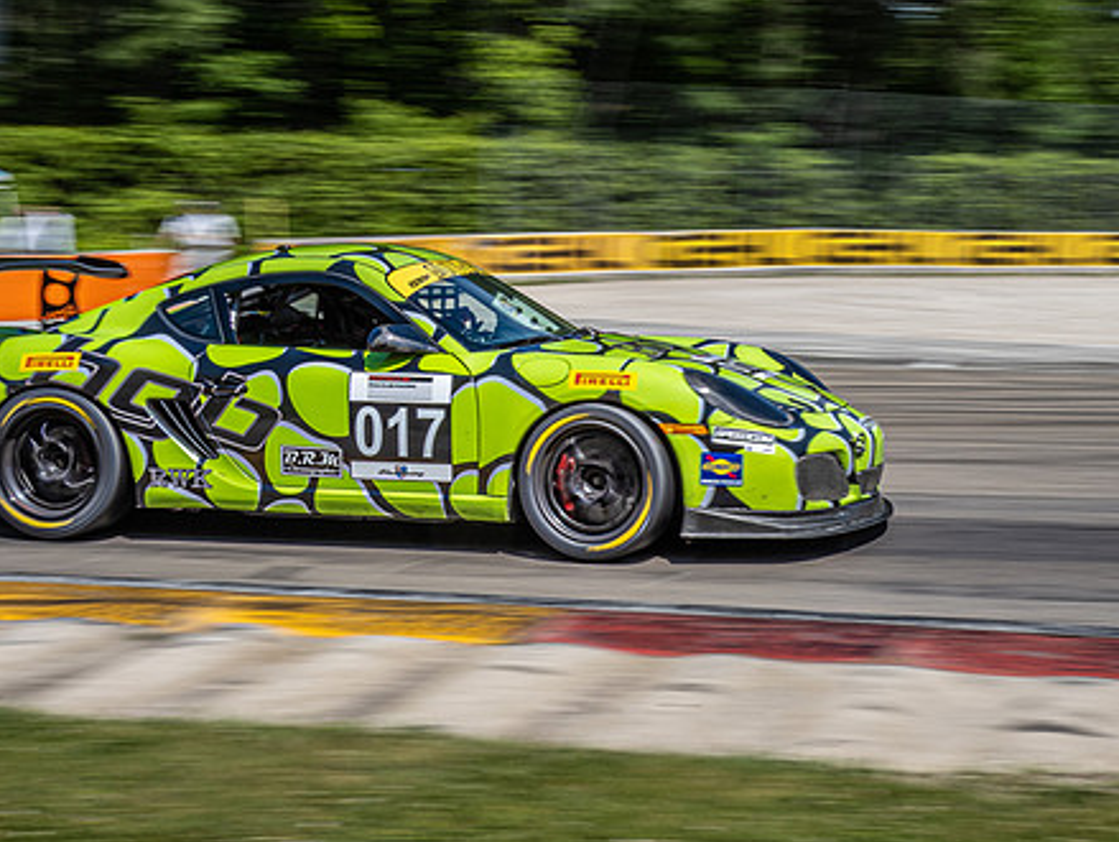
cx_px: 635
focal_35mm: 66
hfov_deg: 29.3
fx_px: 2135
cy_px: 328
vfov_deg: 22.2
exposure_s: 1/125
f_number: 13
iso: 64
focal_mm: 25
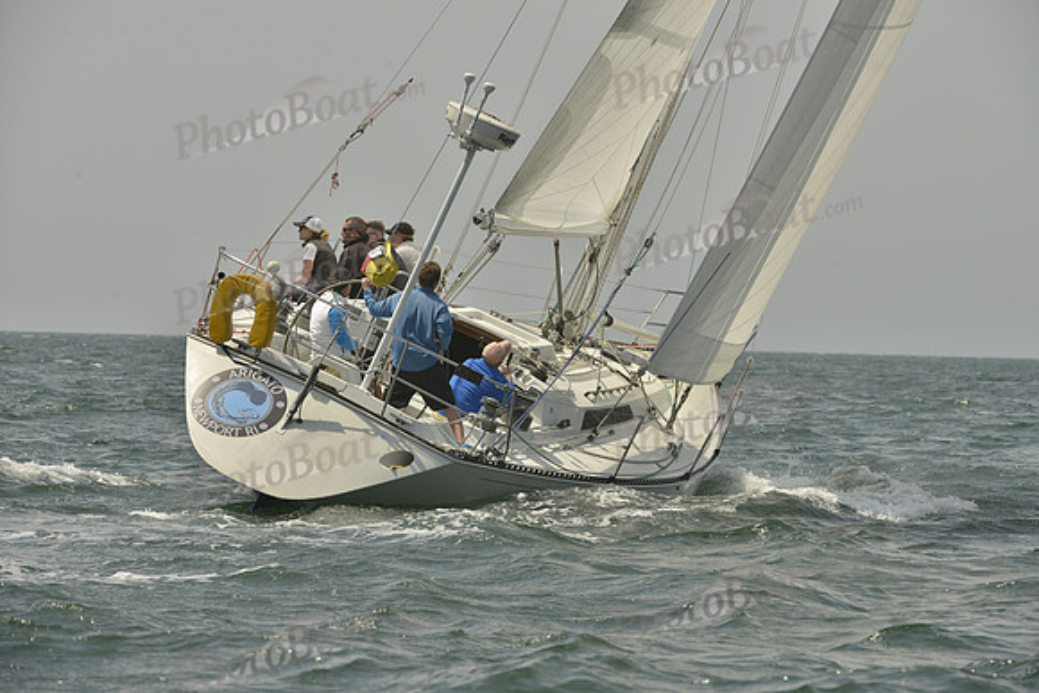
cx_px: 520
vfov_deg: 6.9
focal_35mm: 200
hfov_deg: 10.3
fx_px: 5773
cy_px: 346
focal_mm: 200
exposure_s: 1/1000
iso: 280
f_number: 10
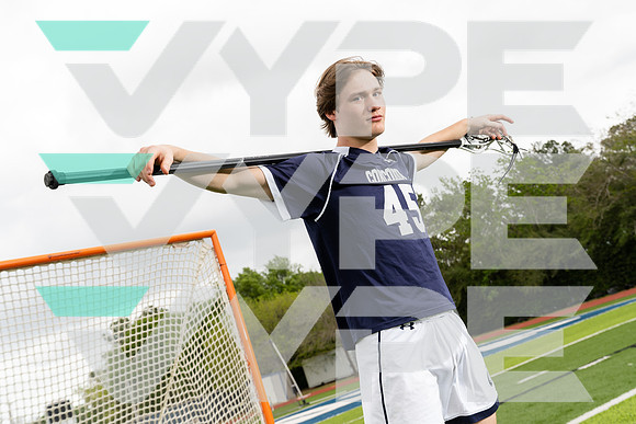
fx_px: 724
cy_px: 212
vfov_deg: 32.6
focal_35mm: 41
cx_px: 318
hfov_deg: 47.4
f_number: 7.1
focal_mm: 41
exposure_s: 1/250
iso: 250
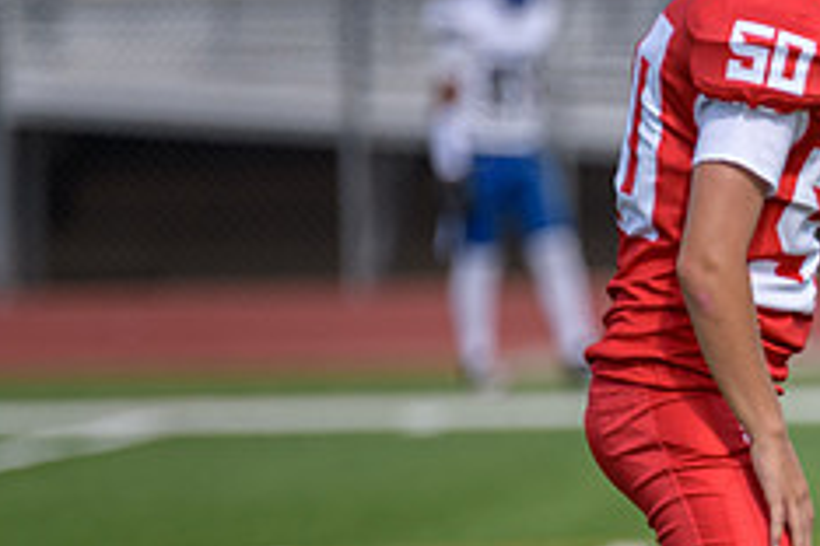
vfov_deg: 1.9
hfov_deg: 2.8
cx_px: 978
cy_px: 411
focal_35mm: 743
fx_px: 16923
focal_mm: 300
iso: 200
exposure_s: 1/3200
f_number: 2.8
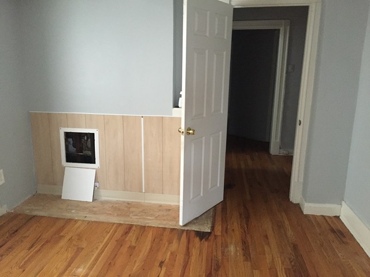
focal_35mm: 29
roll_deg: -0.5
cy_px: 138
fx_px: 310
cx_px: 185
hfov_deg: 61.7
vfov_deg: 48.2
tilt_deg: -13.9
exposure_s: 1/15
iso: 250
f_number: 2.2
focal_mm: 4.15
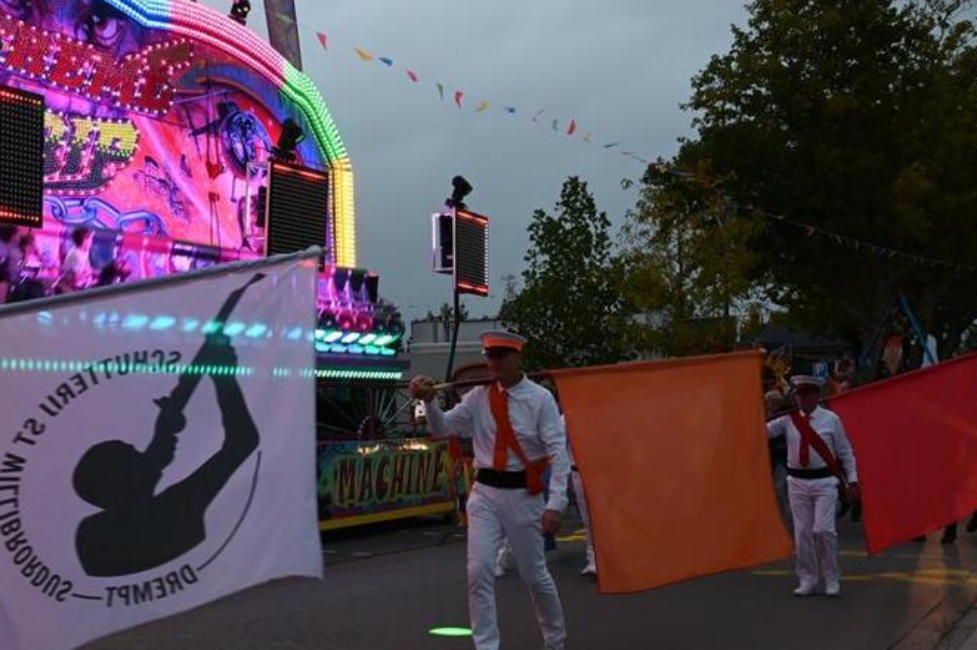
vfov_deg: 26.4
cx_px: 254
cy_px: 414
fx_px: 1383
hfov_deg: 38.0
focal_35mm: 51
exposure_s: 1/60
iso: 1250
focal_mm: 34
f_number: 8
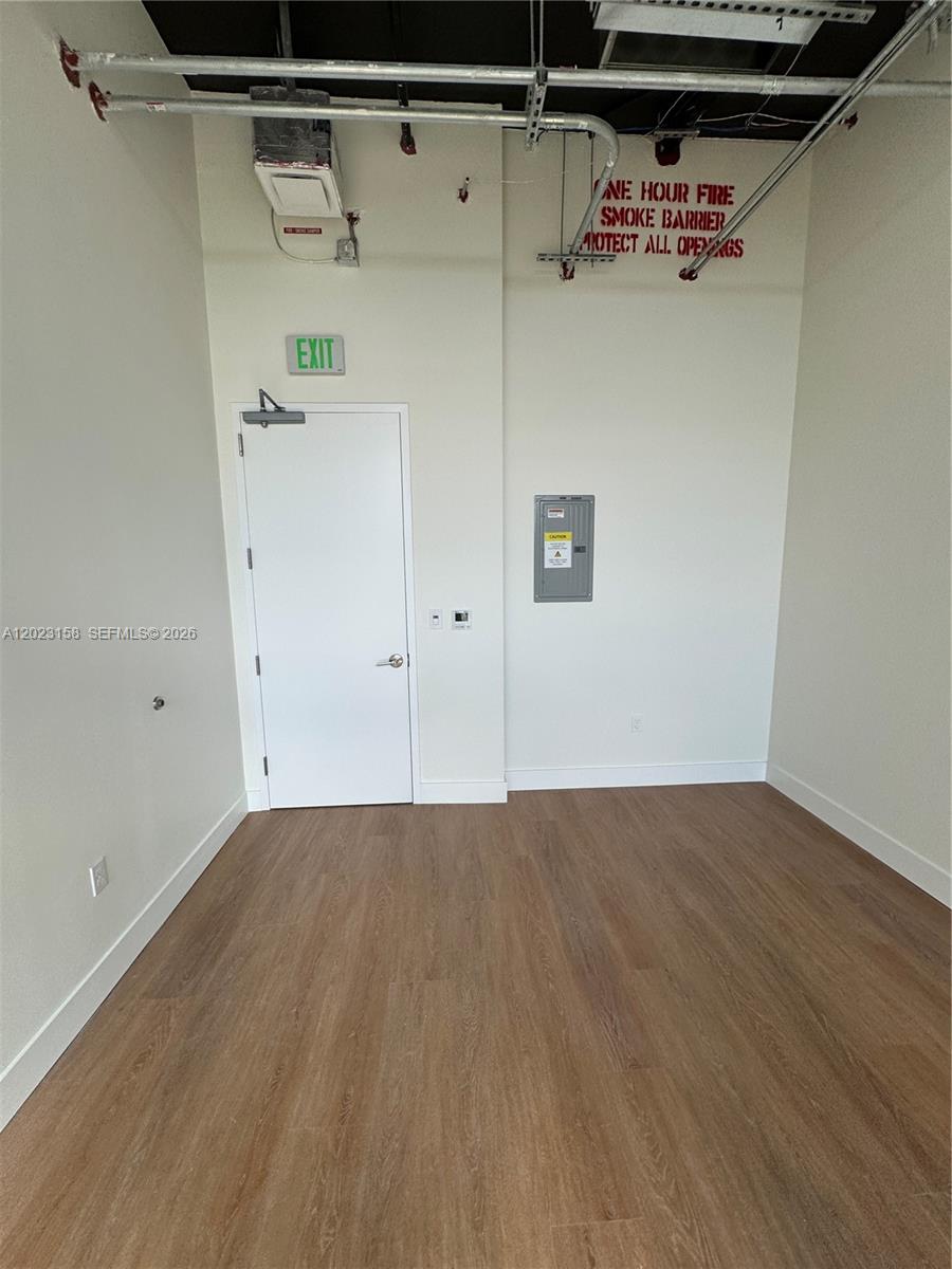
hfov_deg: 85.7
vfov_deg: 102.1
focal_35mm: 14
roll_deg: +1.8
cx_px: 476
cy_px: 634
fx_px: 513
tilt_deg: -8.5
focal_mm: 2.22
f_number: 2.2
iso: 40
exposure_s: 1/235
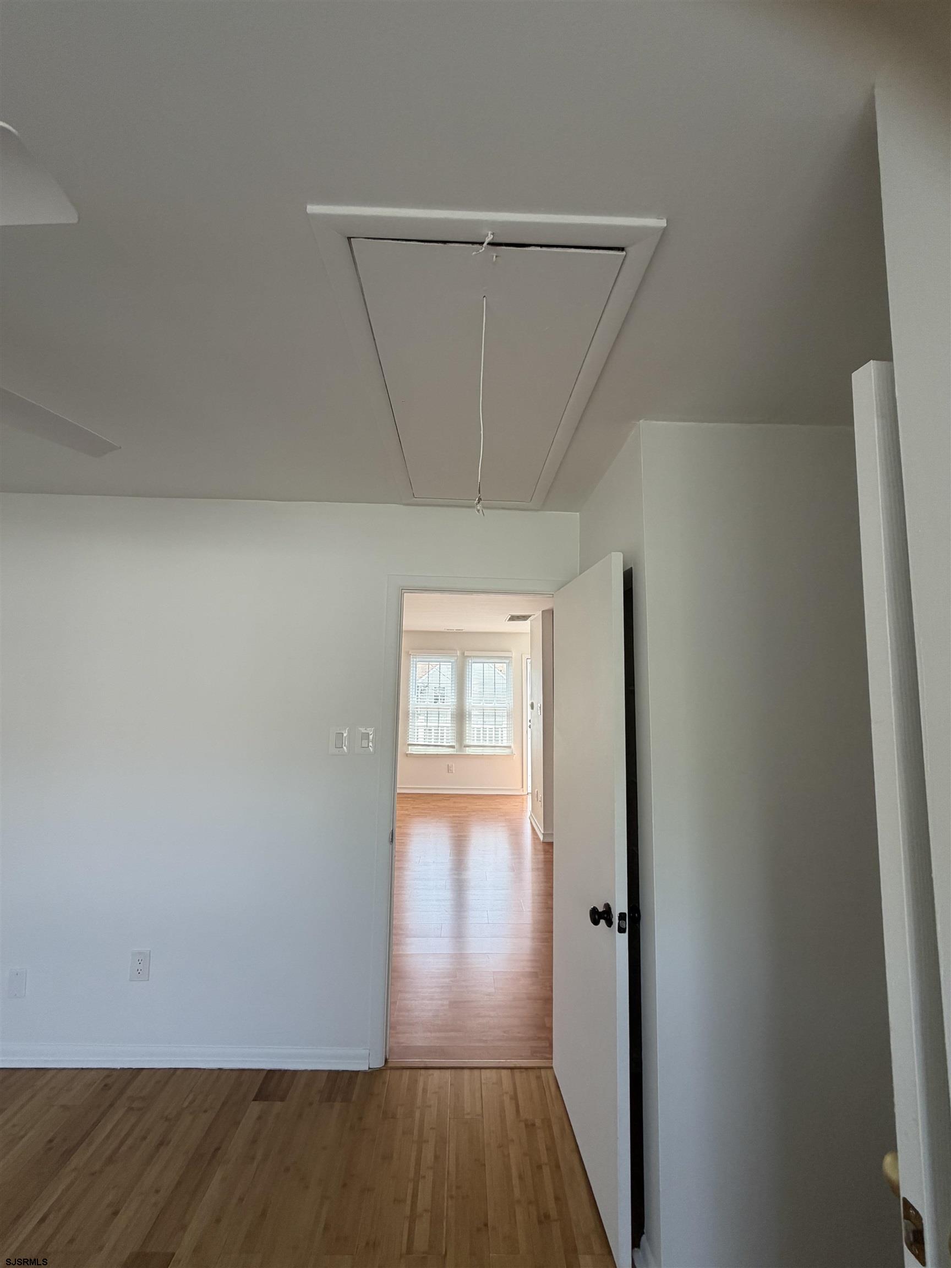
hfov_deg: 85.7
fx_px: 513
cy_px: 634
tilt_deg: +6.0
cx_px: 476
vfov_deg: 102.1
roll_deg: -0.6
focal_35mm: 14
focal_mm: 2.22
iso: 125
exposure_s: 1/121
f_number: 2.2
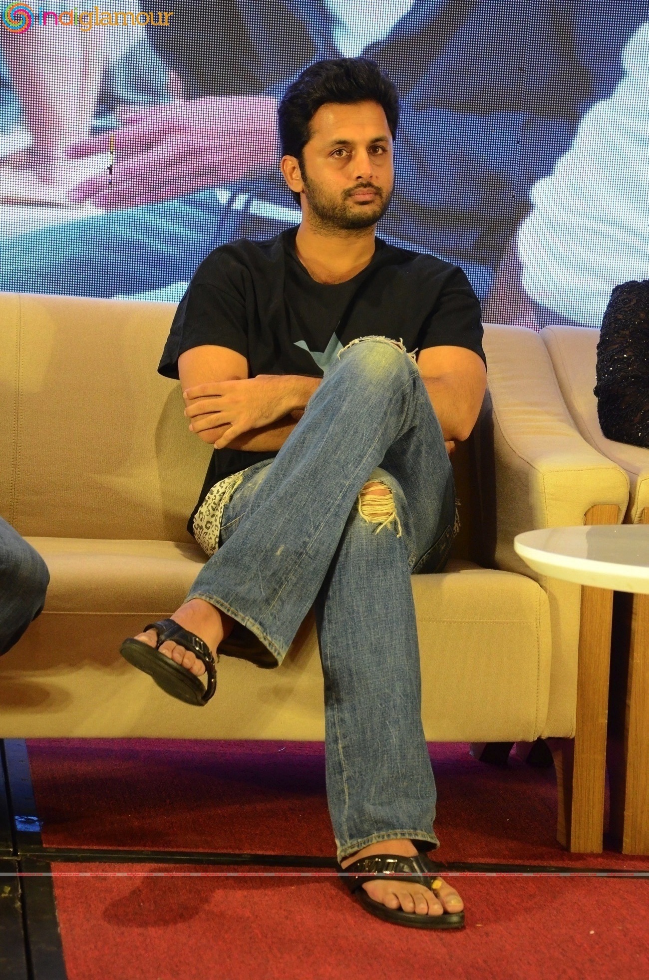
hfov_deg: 13.8
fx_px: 2689
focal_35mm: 99
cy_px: 490
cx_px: 324
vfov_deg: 20.7
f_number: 6.3
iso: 3200
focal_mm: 66
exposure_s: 1/80
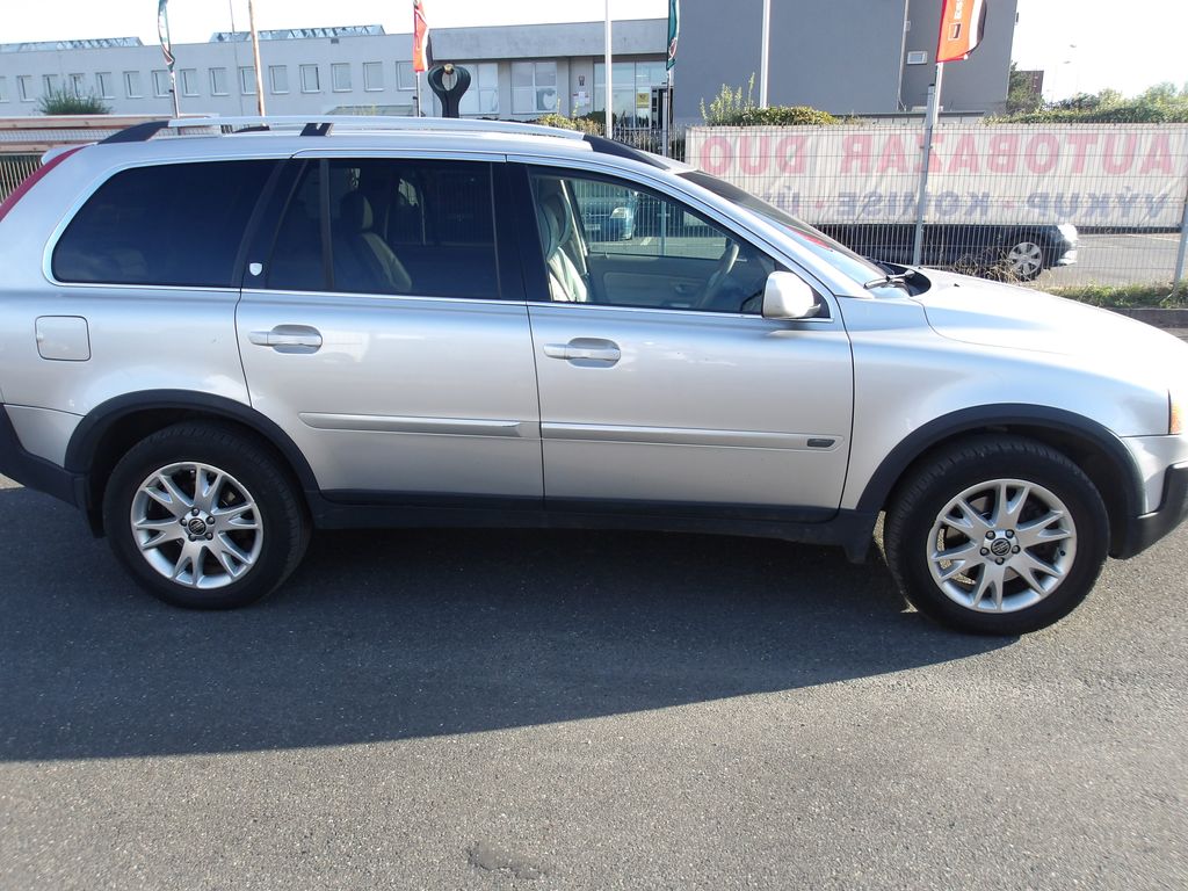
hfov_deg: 65.3
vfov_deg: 51.4
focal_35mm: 27
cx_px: 594
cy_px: 446
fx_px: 927
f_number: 3
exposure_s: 1/360
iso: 100
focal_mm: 4.9
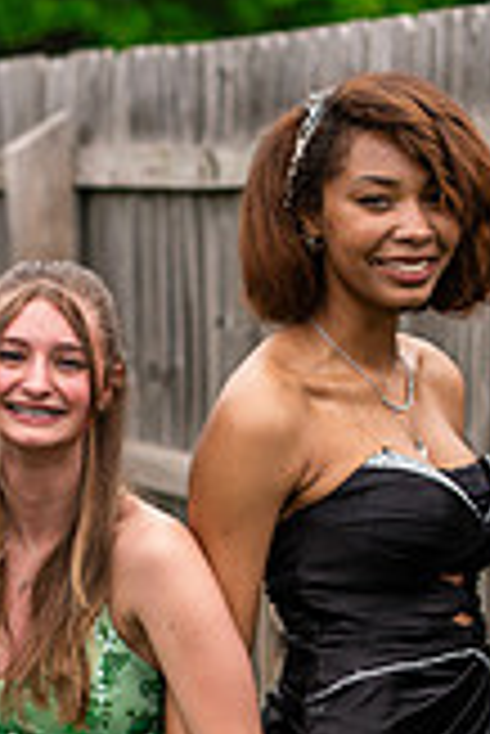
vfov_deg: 8.7
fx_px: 4787
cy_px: 788
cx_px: 301
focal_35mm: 235
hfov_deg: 5.9
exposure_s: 1/1000
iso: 400
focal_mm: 85
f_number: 3.5
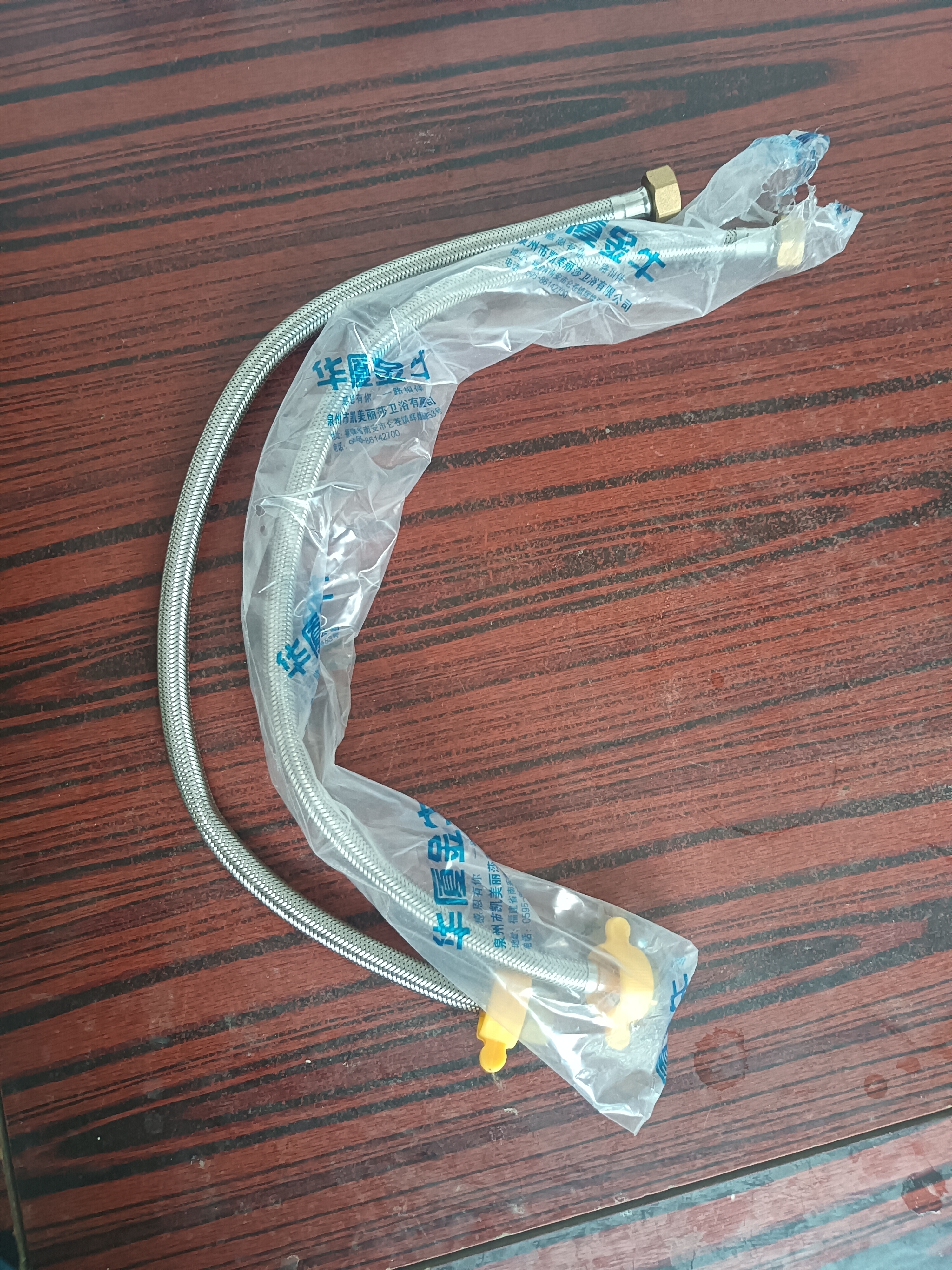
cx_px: 476
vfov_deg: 67.3
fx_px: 953
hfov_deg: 53.1
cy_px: 635
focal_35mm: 26
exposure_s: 1/33.3
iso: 1171
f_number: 1.8
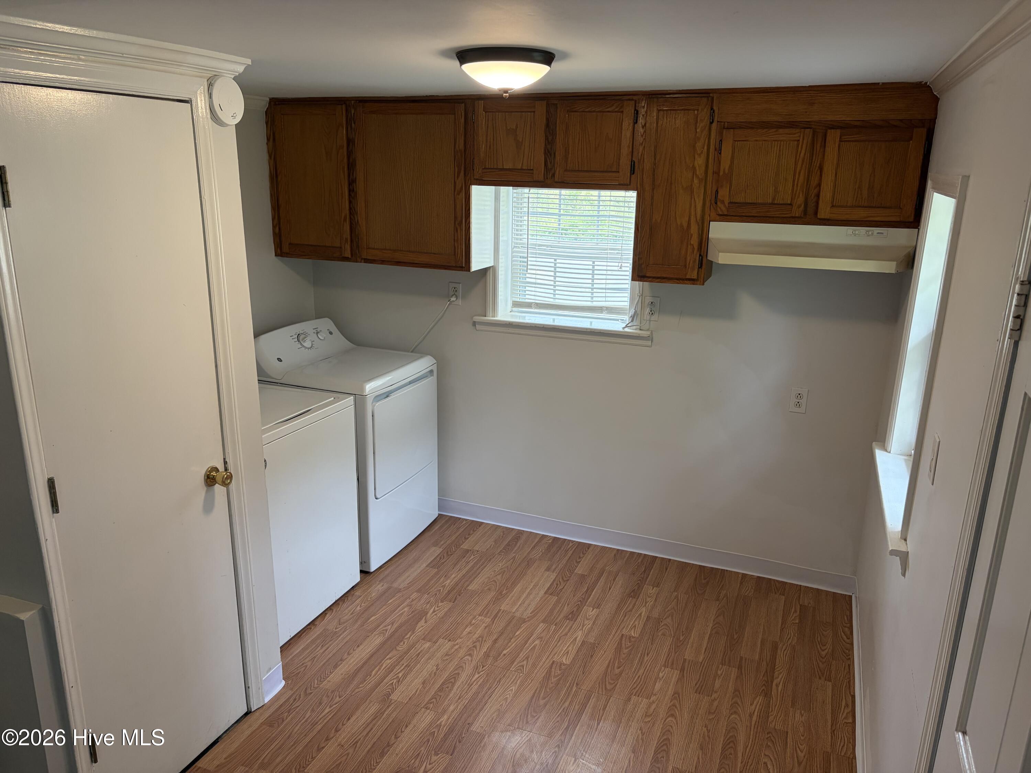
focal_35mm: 26
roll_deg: -0.1
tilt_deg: -15.1
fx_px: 774
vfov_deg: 53.1
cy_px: 386
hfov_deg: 67.3
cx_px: 516
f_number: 1.6
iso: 160
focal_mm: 5.96
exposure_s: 1/120
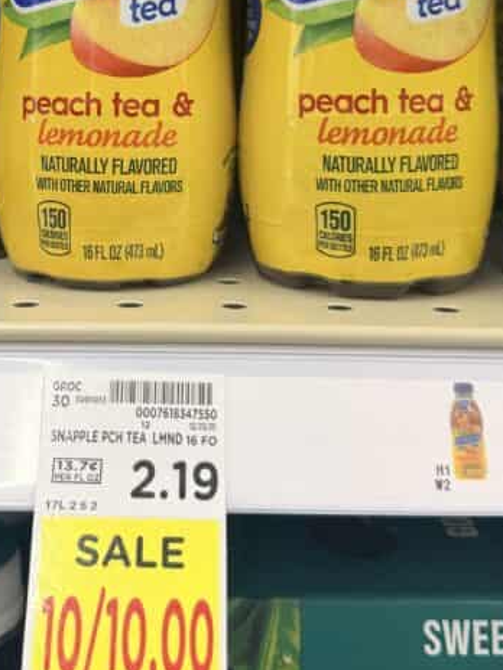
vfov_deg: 35.2
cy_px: 146
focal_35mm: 53
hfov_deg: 27.4
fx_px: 1027
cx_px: 166
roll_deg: +0.0
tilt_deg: -6.1
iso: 125
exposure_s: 1/65
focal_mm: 6.76
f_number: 1.78
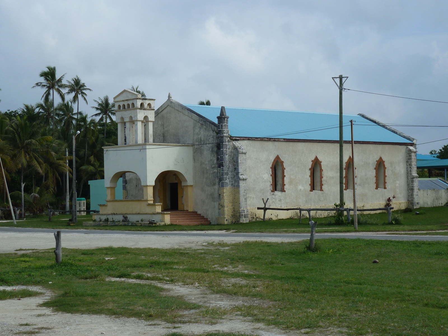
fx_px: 932
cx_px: 224
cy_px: 168
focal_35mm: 72
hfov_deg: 27.0
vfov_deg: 20.4
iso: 80
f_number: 5
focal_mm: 11.9
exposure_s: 1/500
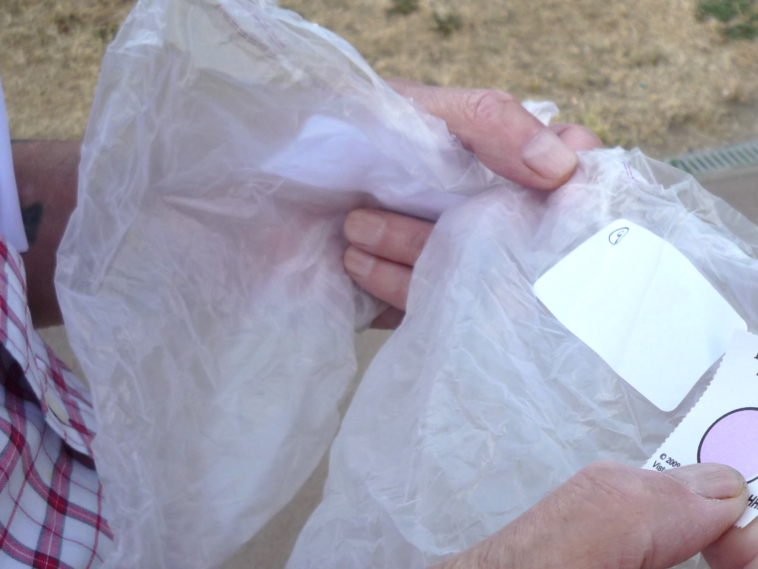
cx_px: 531
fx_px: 920
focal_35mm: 42
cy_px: 391
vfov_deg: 34.0
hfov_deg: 43.9
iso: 100
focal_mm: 4.4
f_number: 2.8
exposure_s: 1/400
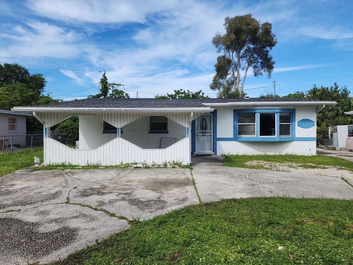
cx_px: 176
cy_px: 138
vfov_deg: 56.8
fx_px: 245
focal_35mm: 24
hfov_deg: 71.6
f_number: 1.8
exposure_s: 1/947
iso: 12
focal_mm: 6.4
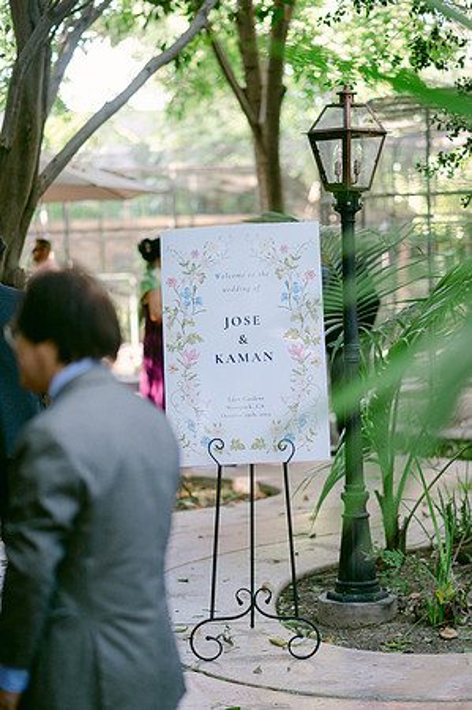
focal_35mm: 85
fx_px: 1675
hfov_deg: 16.0
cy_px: 355
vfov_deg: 23.9
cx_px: 236
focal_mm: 85
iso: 1100
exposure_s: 1/640
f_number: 2
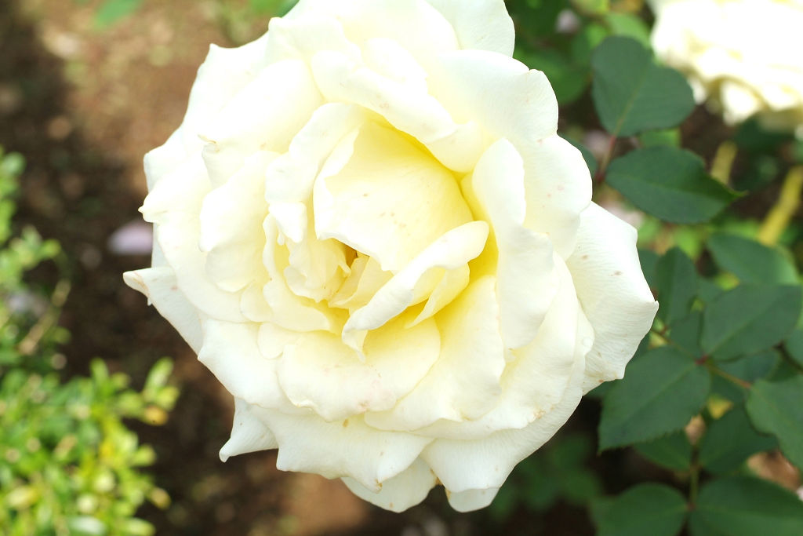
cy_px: 268
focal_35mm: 75
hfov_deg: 27.0
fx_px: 1673
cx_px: 402
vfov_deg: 18.2
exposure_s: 1/250
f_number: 8
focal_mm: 50
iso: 400
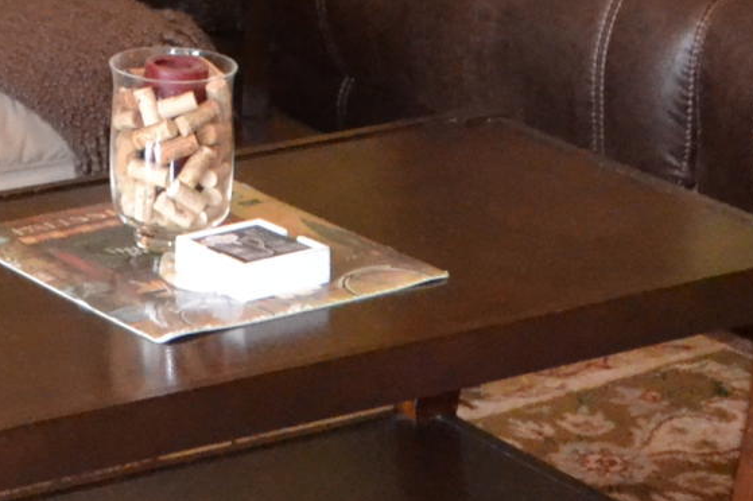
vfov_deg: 8.9
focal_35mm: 145
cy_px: -475
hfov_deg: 13.5
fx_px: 3031
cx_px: -291
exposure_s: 1/60
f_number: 3.5
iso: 2800
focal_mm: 18
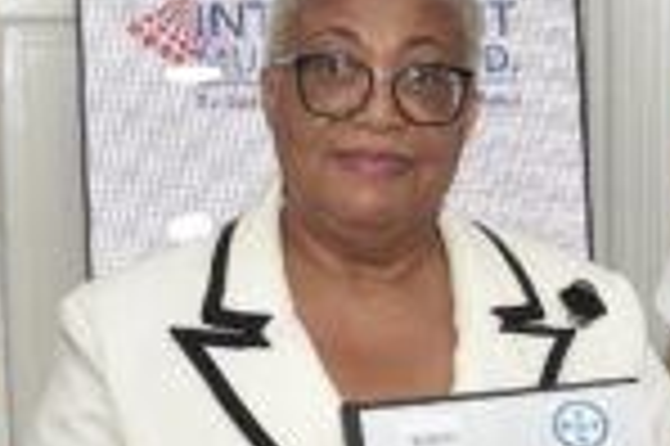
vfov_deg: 8.8
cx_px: 576
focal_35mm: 154
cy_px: 464
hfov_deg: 13.3
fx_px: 2863
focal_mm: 22
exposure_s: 1/60
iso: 320
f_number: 7.1
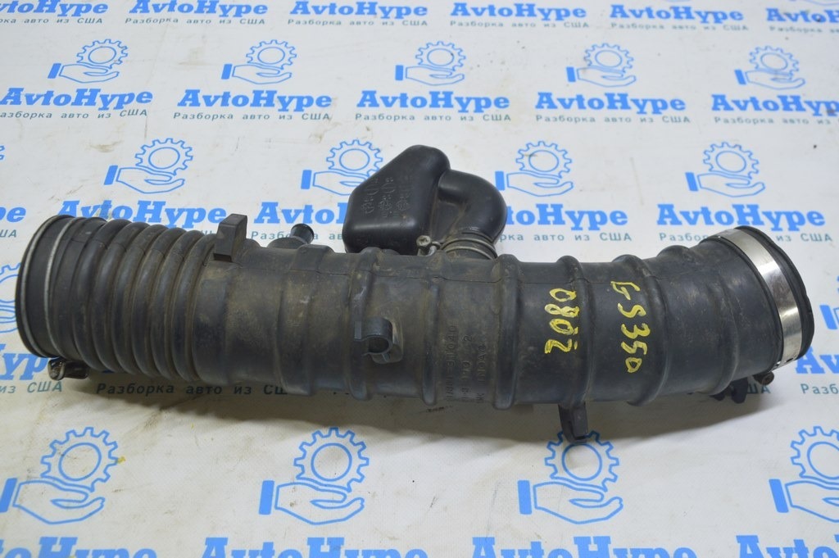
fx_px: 768
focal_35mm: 33
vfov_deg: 39.9
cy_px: 279
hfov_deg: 57.3
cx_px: 420
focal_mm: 22
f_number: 5.6
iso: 400
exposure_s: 1/20
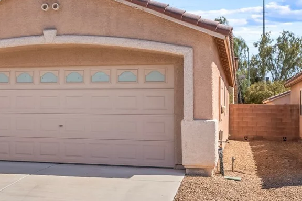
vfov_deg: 21.2
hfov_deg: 30.4
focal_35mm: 64
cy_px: 99
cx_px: 44
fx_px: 537
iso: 400
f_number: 8
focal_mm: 24
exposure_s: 1/8000
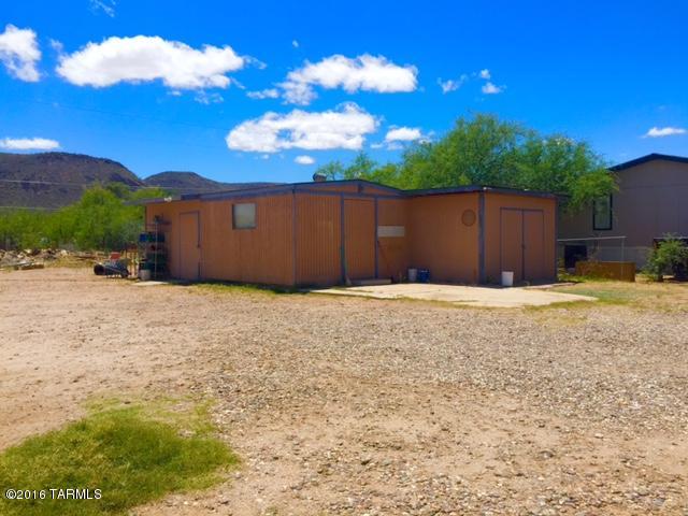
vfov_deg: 48.2
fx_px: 576
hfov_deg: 61.7
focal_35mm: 29
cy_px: 258
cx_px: 344
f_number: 2.2
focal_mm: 4.15
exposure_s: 1/2475
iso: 32
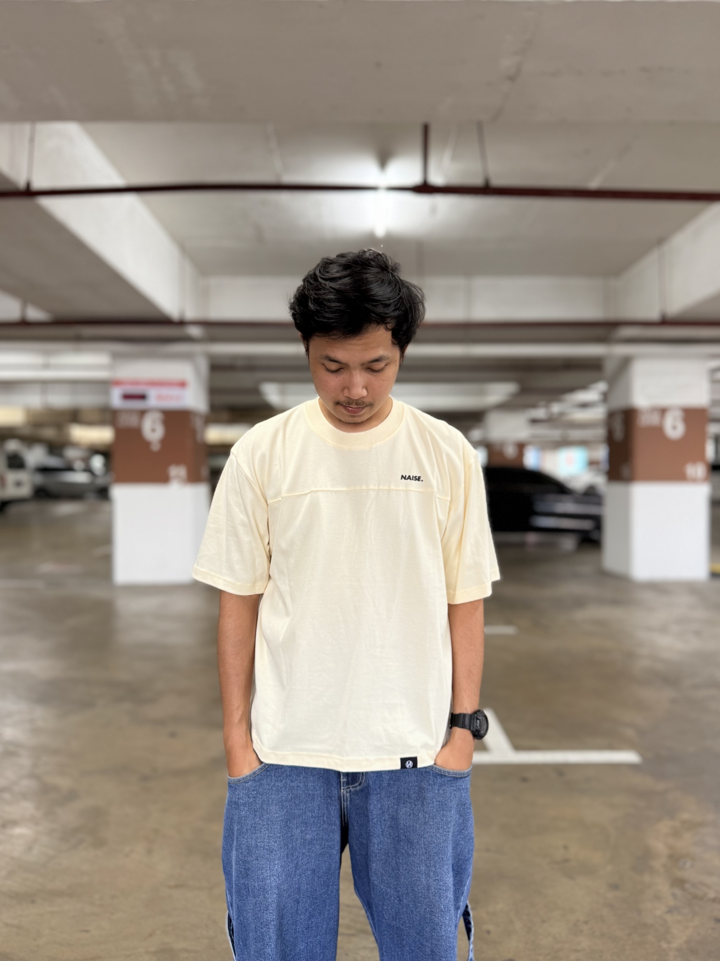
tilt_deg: +0.6
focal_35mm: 24
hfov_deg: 56.8
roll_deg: -0.3
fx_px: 666
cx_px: 360
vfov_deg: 71.6
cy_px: 480
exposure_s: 1/50
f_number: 1.78
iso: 125
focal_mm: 6.76
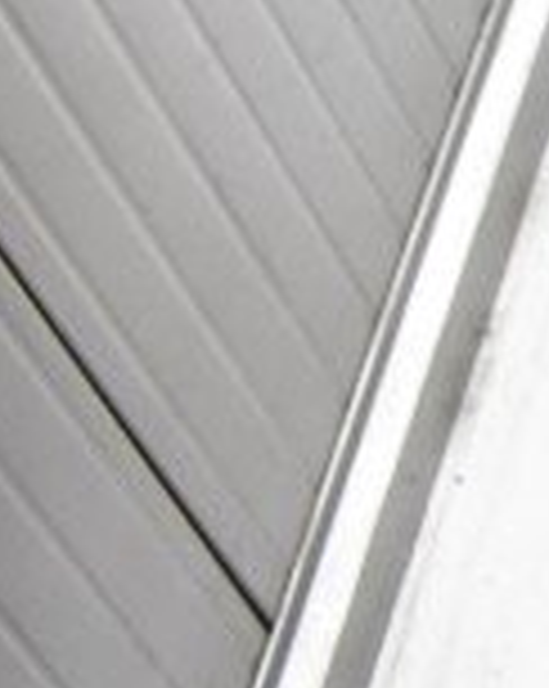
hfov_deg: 6.1
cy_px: -517
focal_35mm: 199
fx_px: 4050
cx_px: 2385
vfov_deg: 9.3
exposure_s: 1/20
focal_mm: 18
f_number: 4.5
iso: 1600
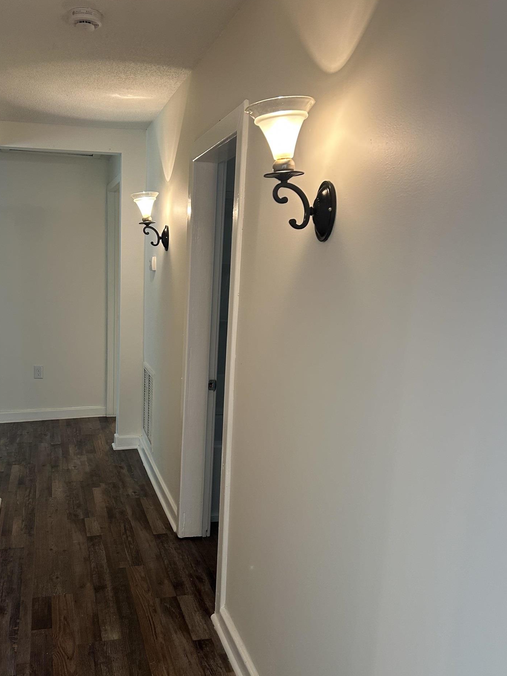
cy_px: 394
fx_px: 625
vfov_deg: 56.5
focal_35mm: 32
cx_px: 203
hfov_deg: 43.9
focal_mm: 5.7
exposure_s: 1/60
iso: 125
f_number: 1.5
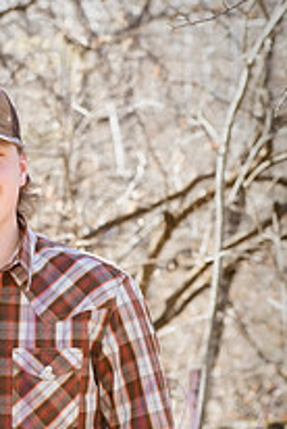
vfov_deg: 9.4
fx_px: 2598
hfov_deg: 6.3
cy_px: 287
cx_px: -21
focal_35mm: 218
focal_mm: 100
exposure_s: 1/320
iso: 800
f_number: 8
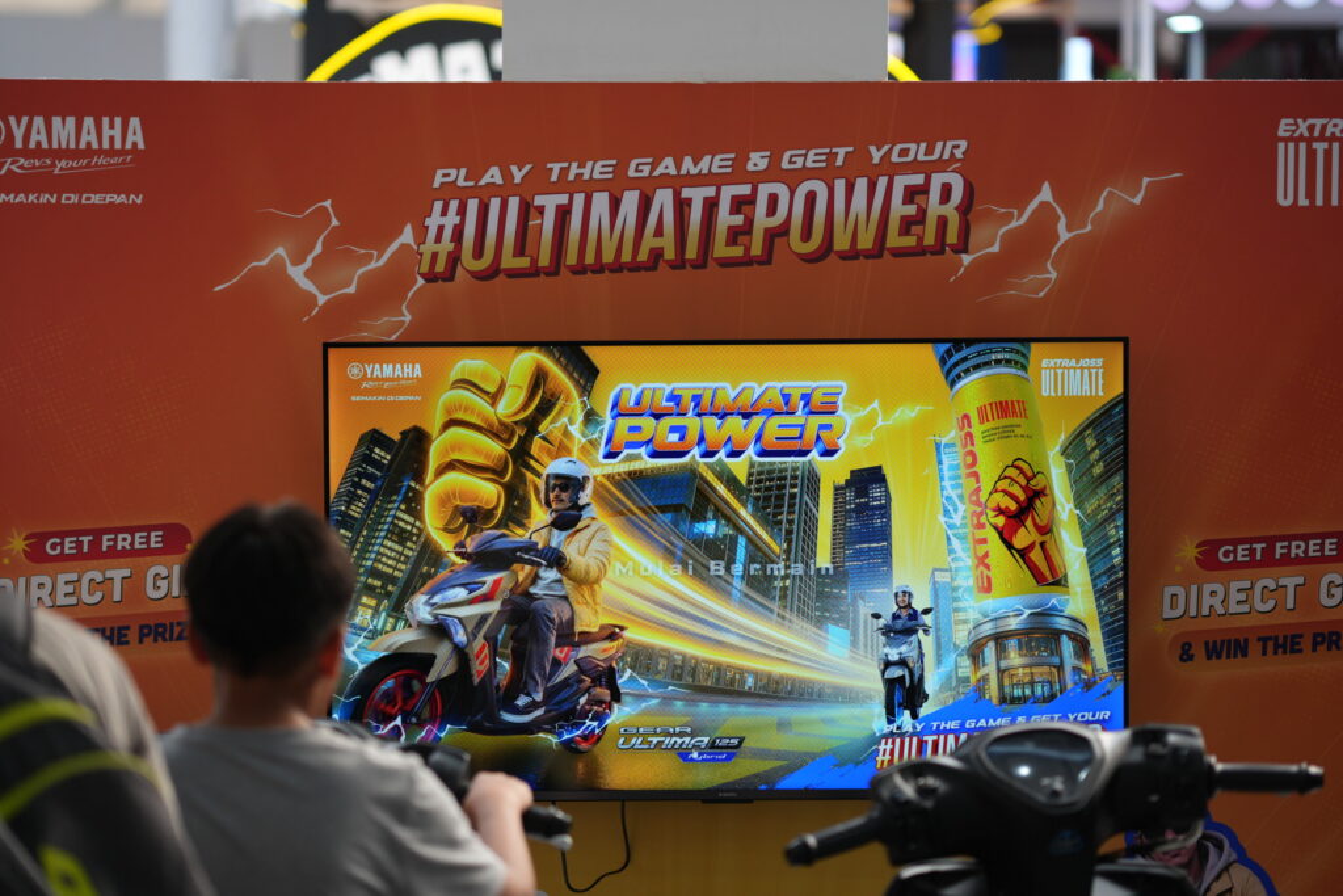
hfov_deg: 23.9
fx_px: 3171
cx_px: 672
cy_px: 448
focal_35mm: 85
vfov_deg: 16.1
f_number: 1.8
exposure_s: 1/250
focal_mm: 85
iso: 125
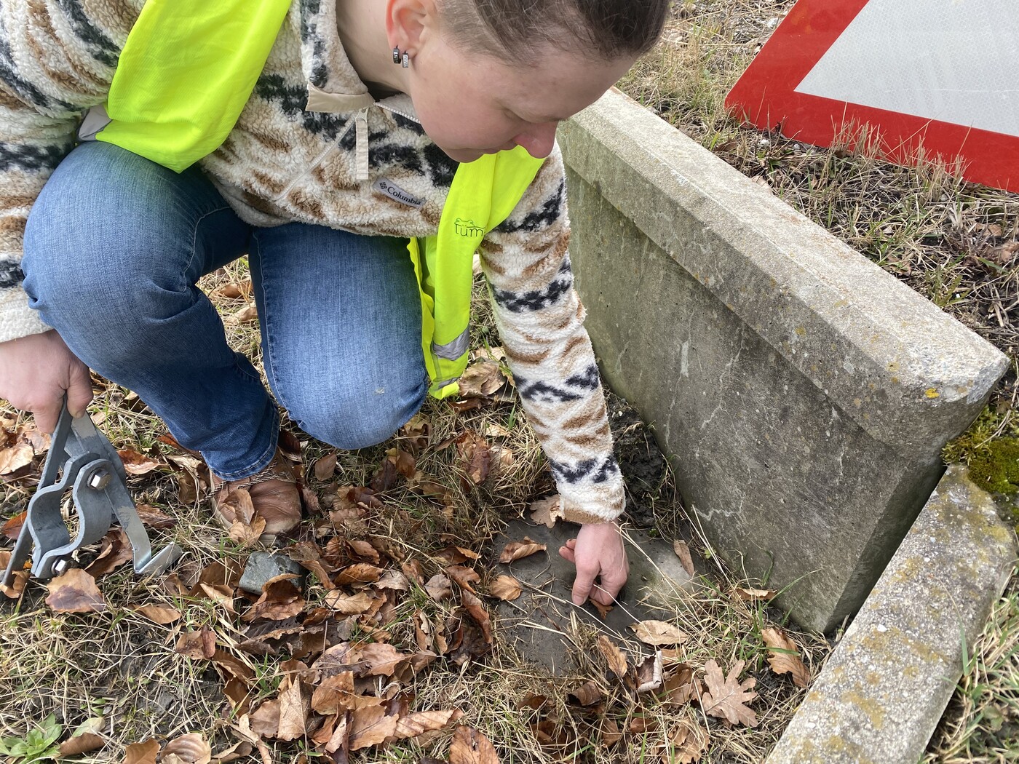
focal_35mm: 26
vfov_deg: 53.1
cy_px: 382
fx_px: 765
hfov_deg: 67.3
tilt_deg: -39.4
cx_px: 510
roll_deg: -2.5
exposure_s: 1/251
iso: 32
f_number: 1.8
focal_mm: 4.25
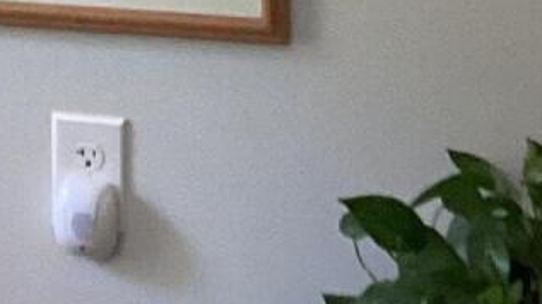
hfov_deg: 10.0
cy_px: -687
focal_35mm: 213
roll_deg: +0.6
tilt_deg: -6.6
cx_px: -130
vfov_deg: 5.3
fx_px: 3060
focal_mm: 3.3
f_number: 2.4
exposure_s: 1/60
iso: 200
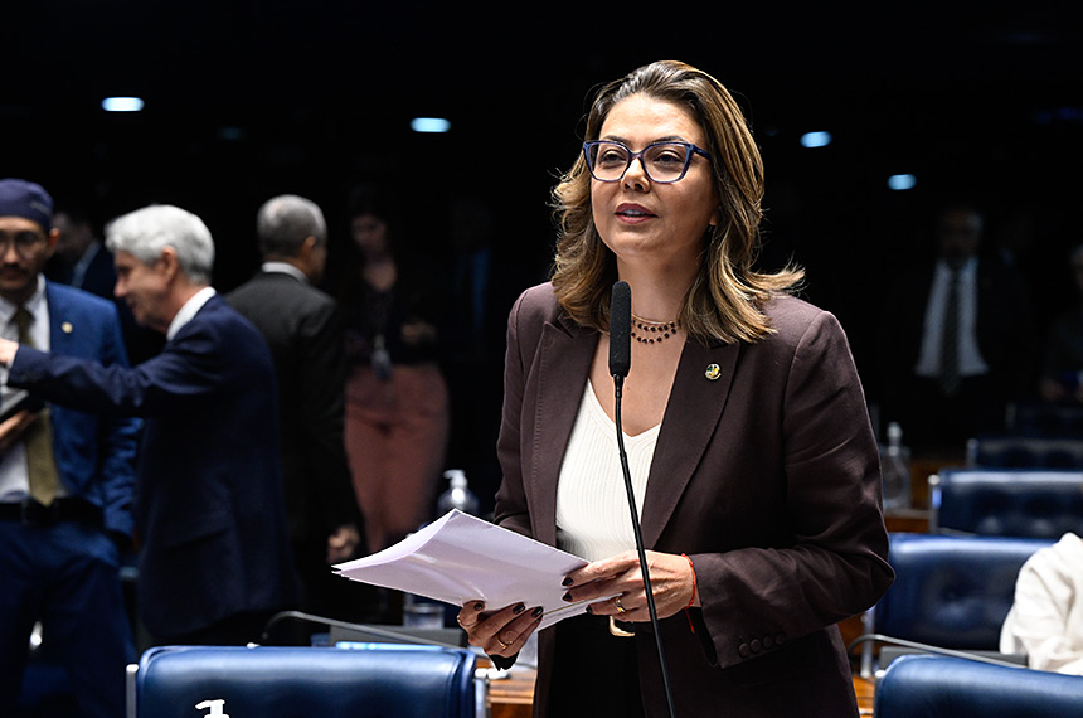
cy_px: 359
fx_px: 2372
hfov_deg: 25.7
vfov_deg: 17.2
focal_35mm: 79
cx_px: 542
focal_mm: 79
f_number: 4
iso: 4000
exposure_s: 1/200
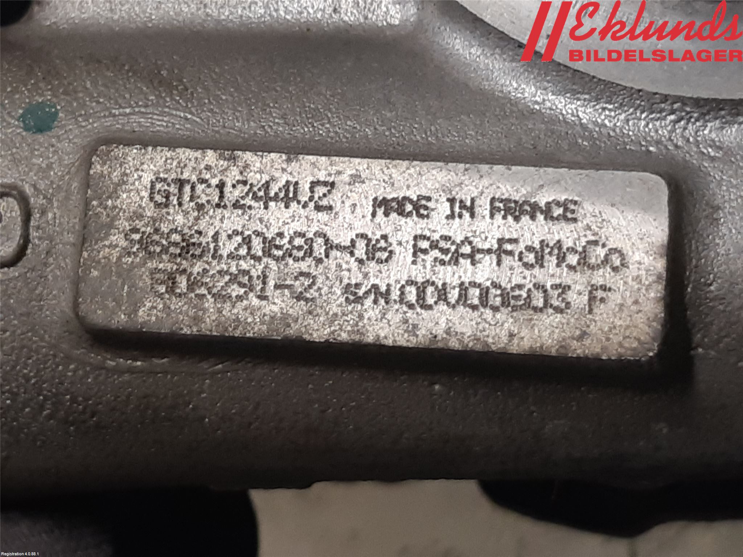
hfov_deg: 67.3
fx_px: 558
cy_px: 278
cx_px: 372
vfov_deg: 53.1
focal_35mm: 26
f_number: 1.7
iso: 80
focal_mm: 3.93
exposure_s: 1/50
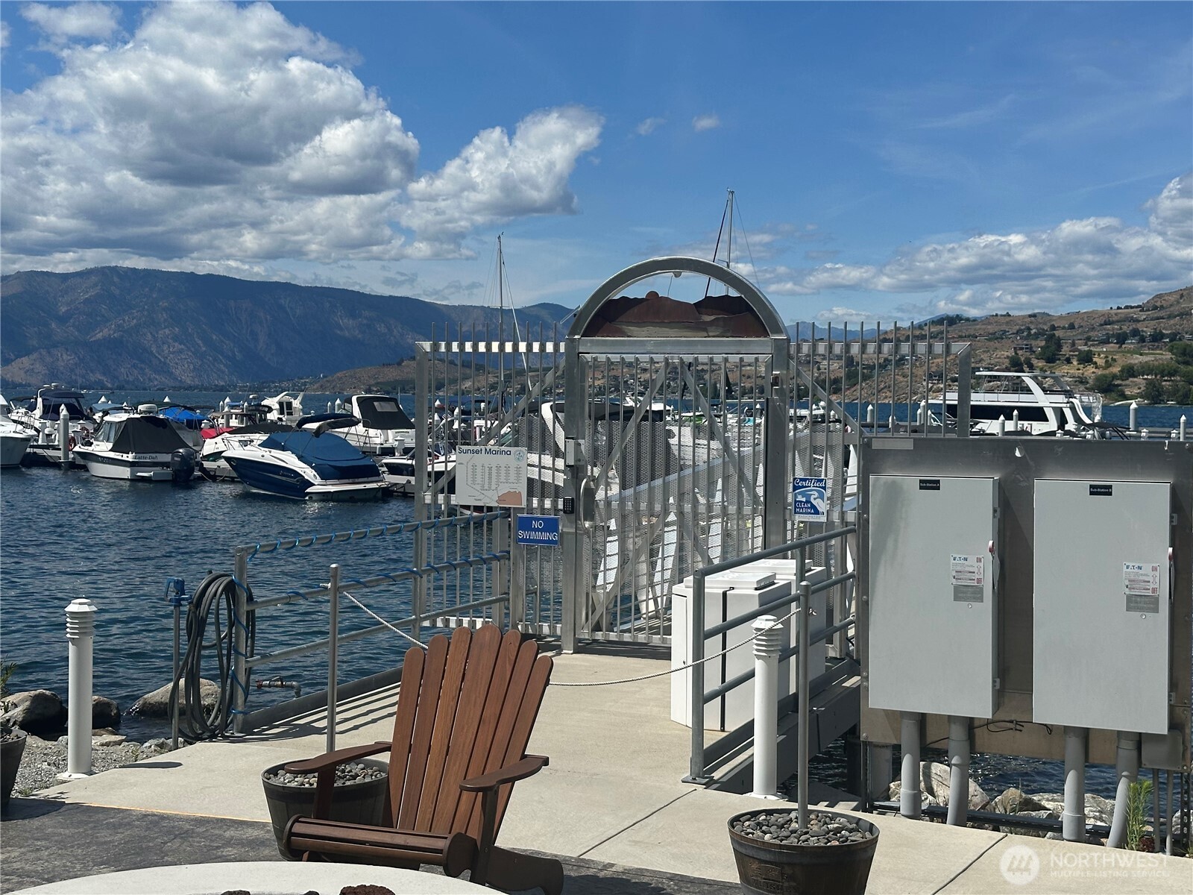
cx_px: 596
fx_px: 1654
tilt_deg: -0.9
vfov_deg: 30.3
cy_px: 448
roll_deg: -1.0
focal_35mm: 48
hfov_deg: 39.7
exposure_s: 1/7634
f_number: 1.78
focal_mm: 6.86
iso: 64
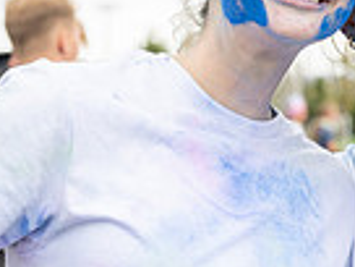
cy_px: 203
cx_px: 376
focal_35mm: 143
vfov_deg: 10.4
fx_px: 1467
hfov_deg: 13.6
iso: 160
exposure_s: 1/500
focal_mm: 34.5
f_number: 2.8
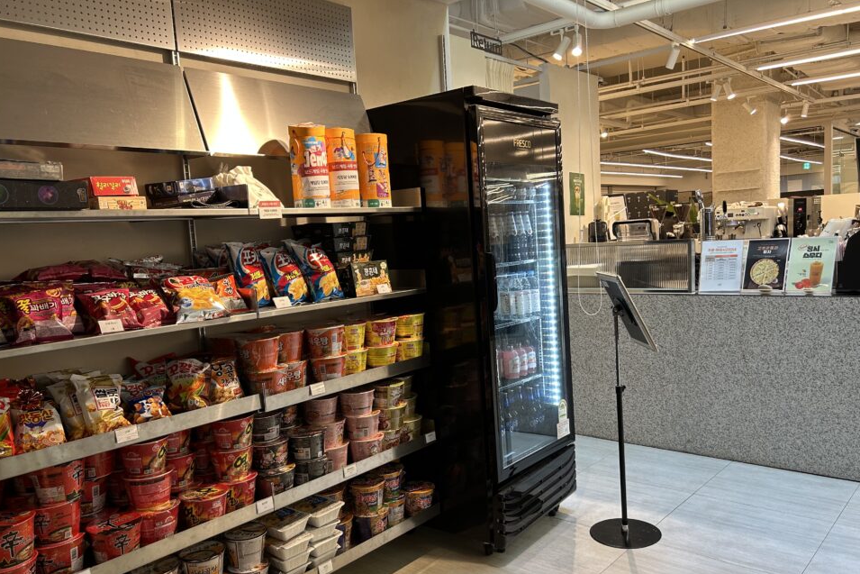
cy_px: 316
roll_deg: +4.0
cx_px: 442
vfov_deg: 44.9
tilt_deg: -6.5
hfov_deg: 63.6
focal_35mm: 29
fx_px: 693
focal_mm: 5.7
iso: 64
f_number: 1.5
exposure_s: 1/120
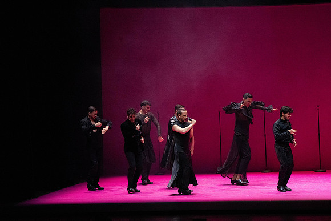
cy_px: 110
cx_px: 166
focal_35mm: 196
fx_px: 1802
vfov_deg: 7.0
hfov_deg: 10.5
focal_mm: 196
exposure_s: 1/400
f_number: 9
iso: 25600
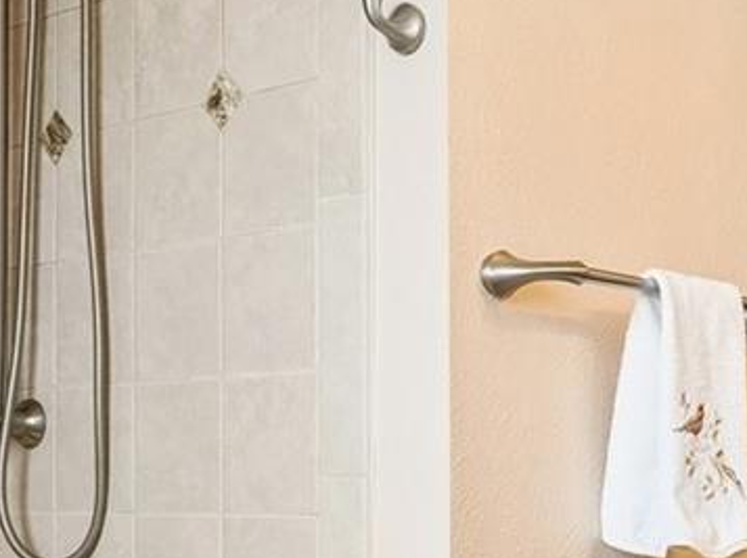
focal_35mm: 71
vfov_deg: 20.1
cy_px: 531
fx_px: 1534
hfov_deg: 27.2
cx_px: 517
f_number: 8
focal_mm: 11
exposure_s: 1/20
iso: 500
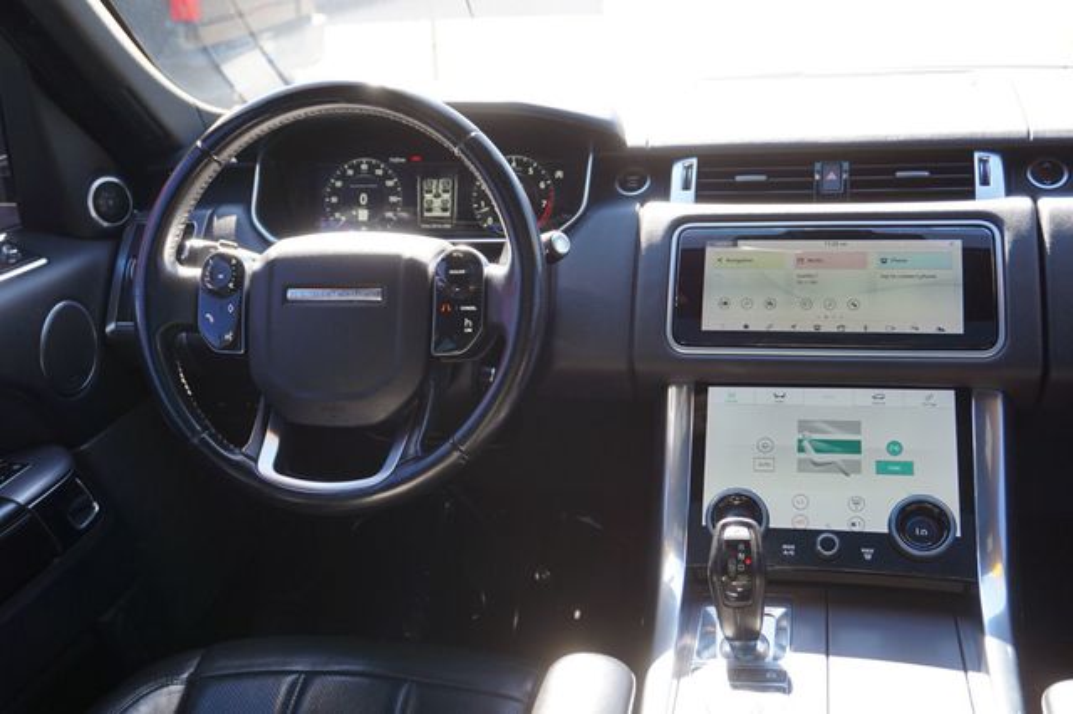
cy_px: 357
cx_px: 536
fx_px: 1162
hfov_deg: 49.6
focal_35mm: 39
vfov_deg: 34.2
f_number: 4.5
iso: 125
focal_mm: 26
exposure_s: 1/60
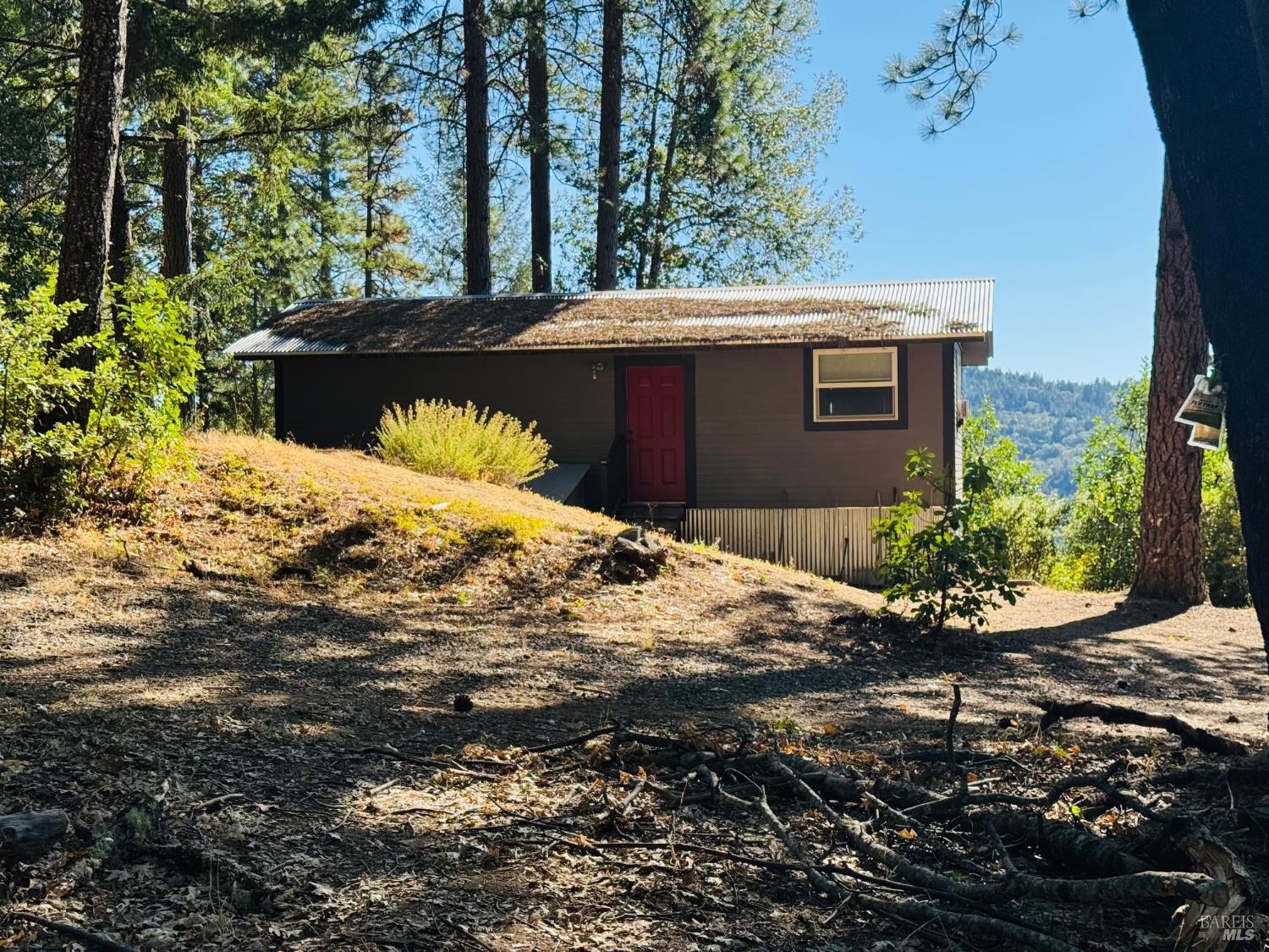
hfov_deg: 39.7
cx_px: 634
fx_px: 1760
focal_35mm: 48
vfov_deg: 30.3
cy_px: 476
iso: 64
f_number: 1.78
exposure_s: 1/1395
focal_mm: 6.76
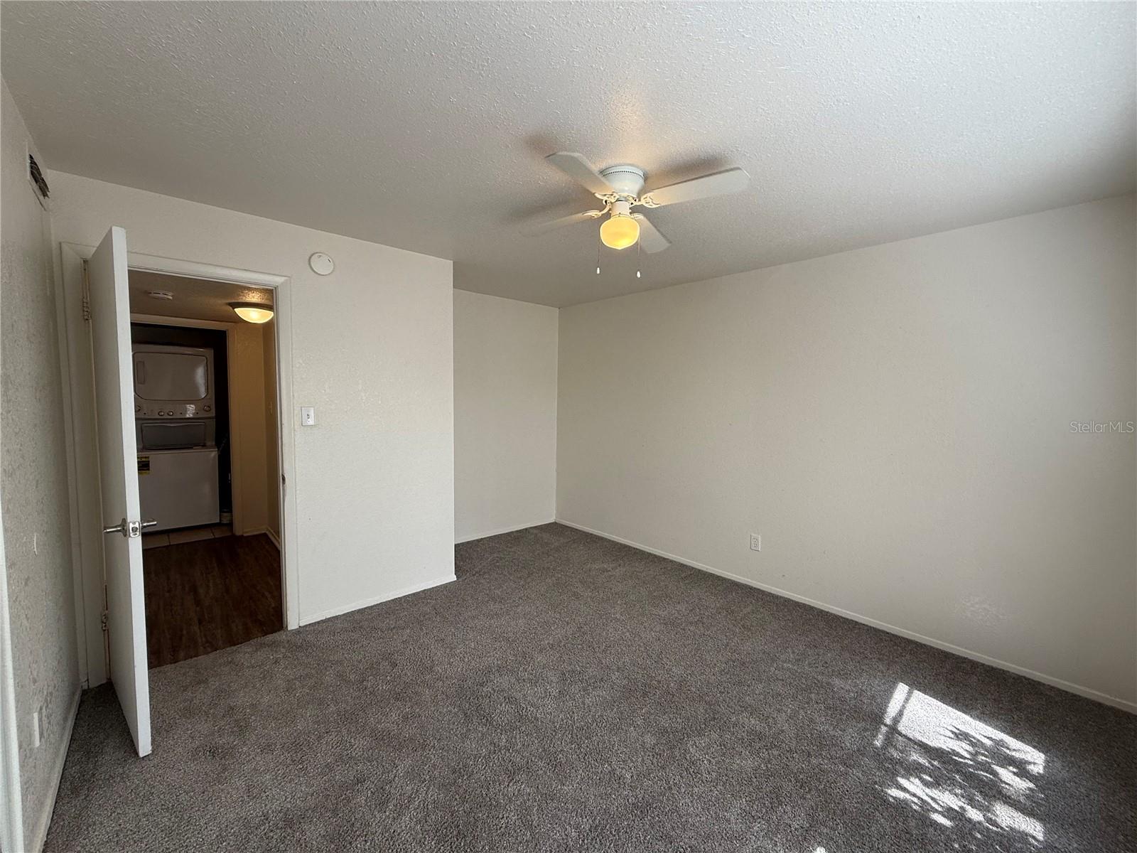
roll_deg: -0.3
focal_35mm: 14
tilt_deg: -4.4
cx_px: 568
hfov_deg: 102.1
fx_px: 460
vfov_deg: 85.7
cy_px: 426
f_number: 2.2
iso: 64
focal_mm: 2.22
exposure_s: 1/119
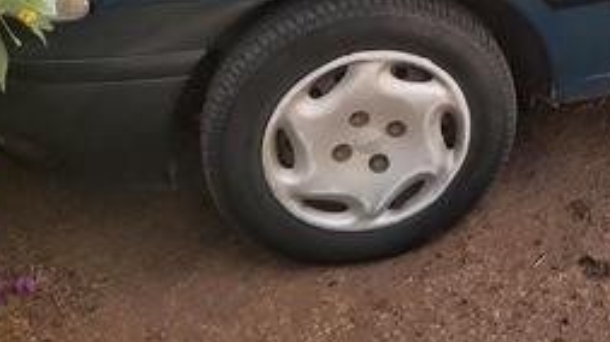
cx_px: 716
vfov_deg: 15.4
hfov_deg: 26.1
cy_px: -146
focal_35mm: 73
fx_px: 1180
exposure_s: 1/706
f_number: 1.7
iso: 64
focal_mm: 3.92
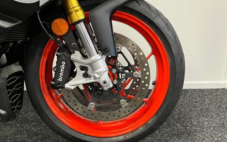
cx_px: 105
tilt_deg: -14.9
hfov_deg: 56.7
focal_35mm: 34
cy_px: 70
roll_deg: +0.2
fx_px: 210
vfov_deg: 37.2
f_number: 1.6
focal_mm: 5.1
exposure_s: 1/50
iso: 400
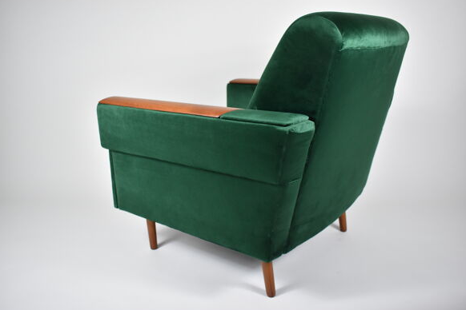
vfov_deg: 40.5
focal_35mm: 33
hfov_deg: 57.9
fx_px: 421
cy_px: 155
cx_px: 235
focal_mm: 21
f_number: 4
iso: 800
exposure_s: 1/125
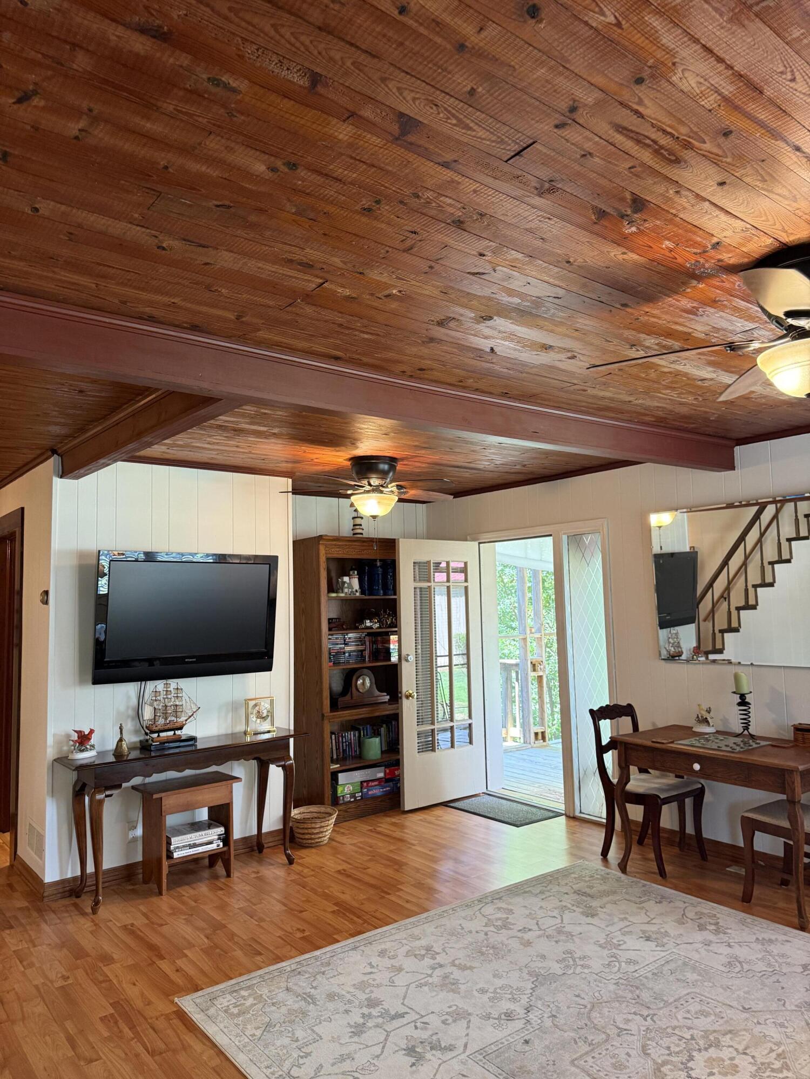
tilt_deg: +5.4
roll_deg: +1.4
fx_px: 749
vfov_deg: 71.6
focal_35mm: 24
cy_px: 540
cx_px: 405
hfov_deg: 56.8
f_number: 1.78
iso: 320
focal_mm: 6.76
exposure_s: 1/60
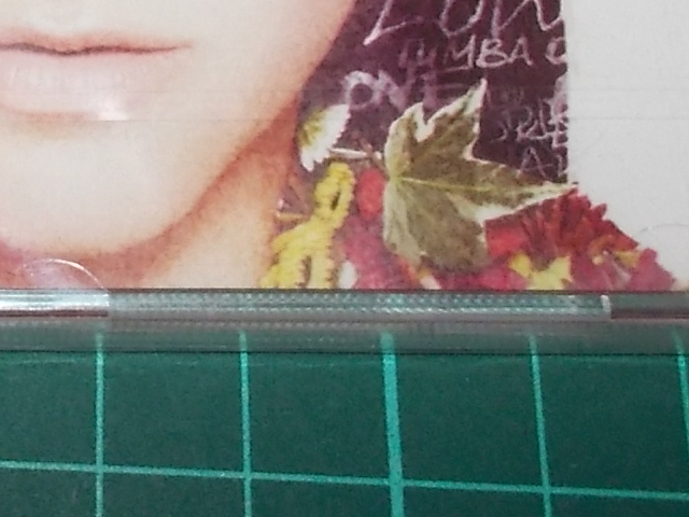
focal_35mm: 103
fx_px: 2050
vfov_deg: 13.5
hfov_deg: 18.3
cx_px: -90
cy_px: -256
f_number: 3.3
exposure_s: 1/30
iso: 200
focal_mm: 4.1
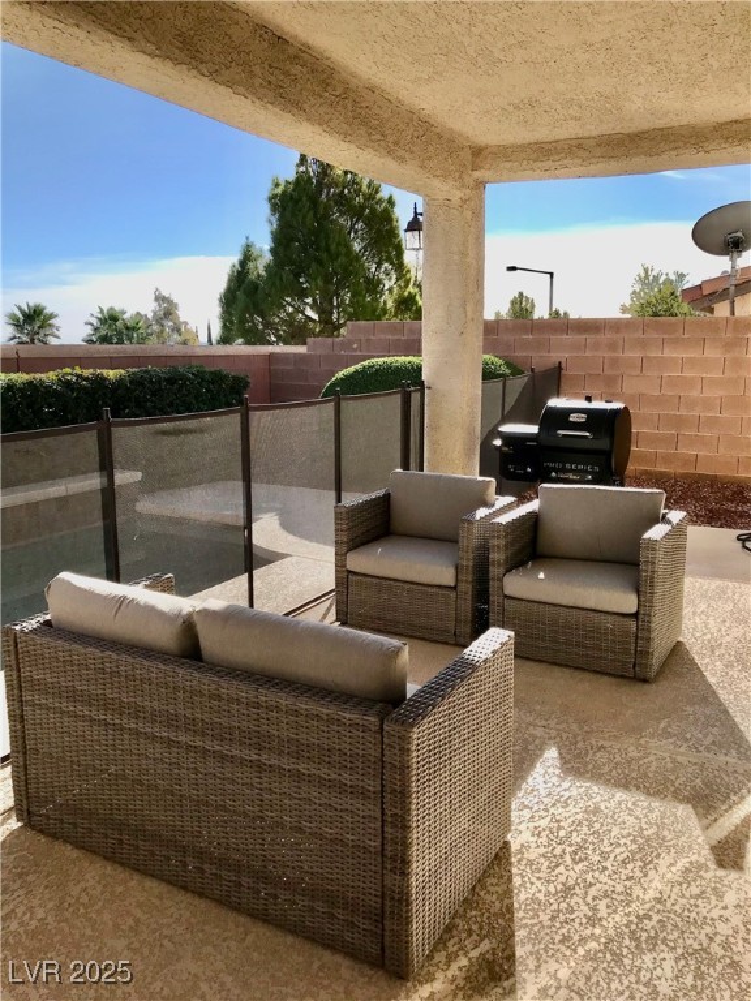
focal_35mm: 28
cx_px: 376
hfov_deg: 49.7
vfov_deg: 63.4
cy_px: 500
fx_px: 810
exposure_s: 1/2283
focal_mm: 3.99
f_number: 1.8
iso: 20
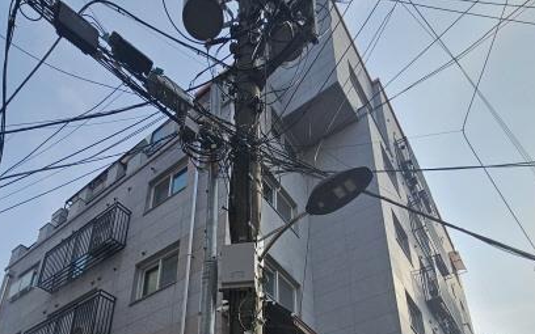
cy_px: 369
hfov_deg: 68.2
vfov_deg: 38.1
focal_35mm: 27
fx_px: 394
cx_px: 240
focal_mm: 2.2
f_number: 2.2
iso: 50
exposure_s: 1/3109
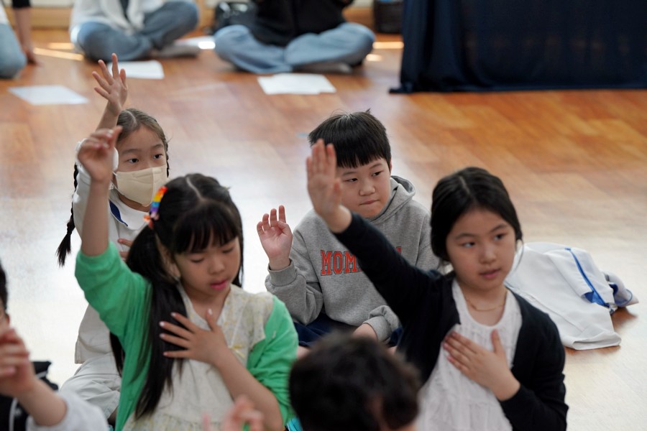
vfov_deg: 10.5
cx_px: 324
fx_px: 2336
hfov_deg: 15.8
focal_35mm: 130
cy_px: 216
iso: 1000
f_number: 4
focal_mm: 130
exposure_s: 1/160
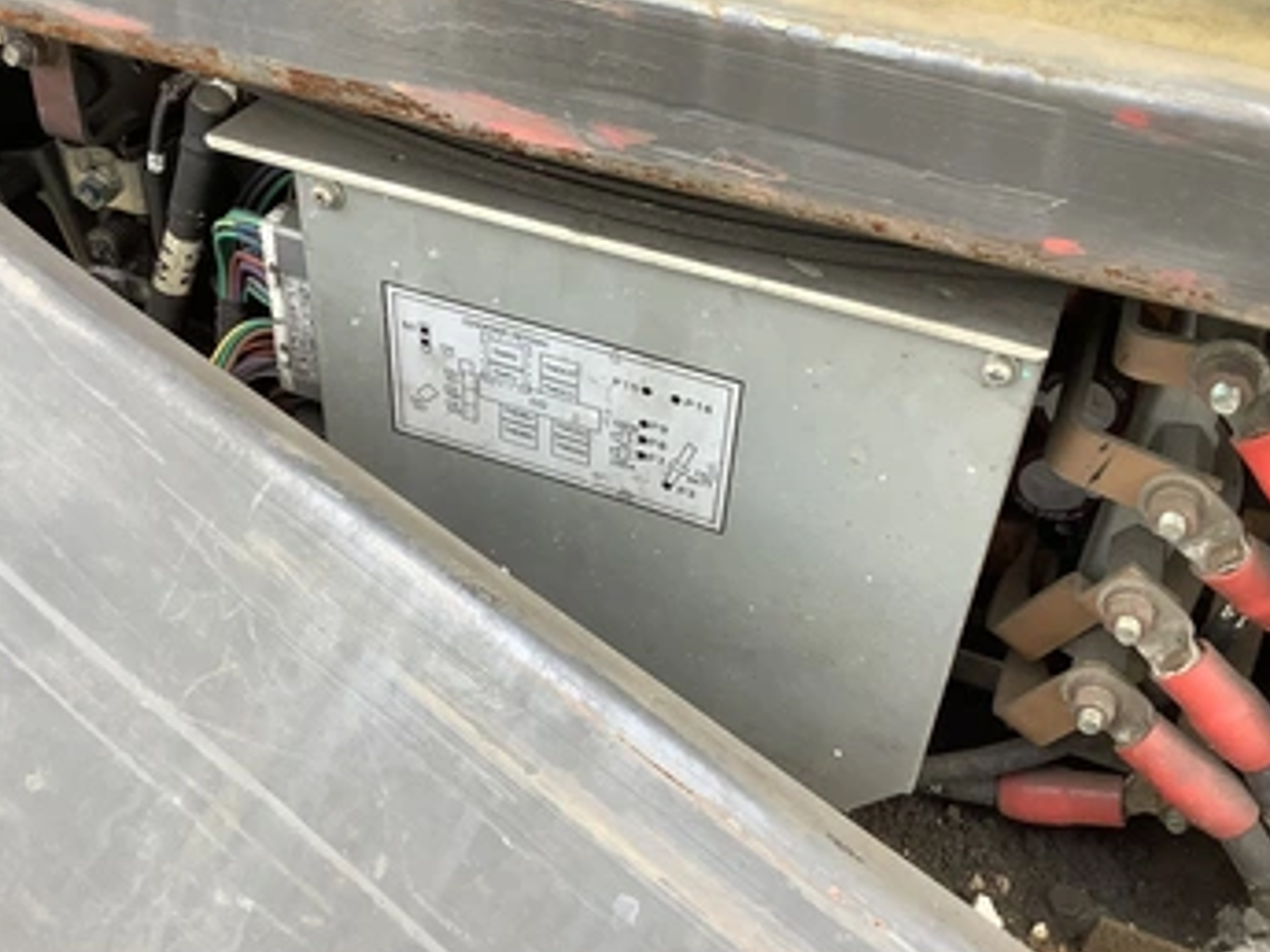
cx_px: 594
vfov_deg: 39.6
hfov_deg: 51.3
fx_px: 1321
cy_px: 439
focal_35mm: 36
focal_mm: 3.3
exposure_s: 1/100
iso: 64
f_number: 2.4
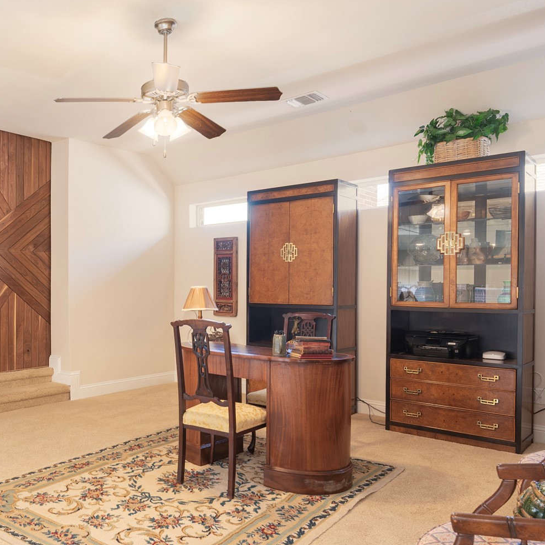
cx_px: 108
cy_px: 292
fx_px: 534
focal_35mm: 30
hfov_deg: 50.7
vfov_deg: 54.0
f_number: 7.1
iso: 100
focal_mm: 16
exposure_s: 2
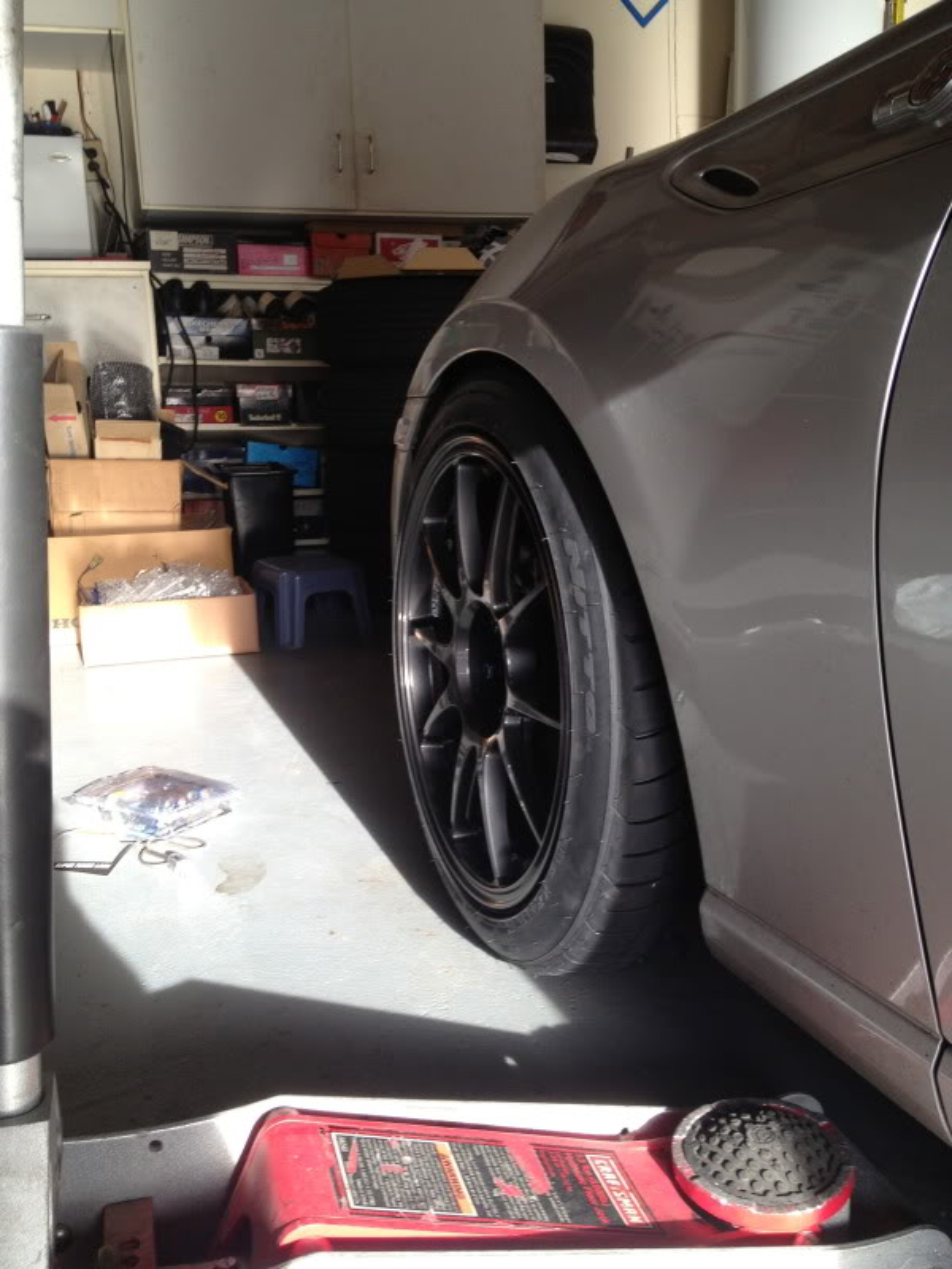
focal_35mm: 35
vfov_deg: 52.6
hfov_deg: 40.7
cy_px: 634
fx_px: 1283
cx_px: 476
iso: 64
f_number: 2.4
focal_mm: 4.3
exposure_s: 1/120
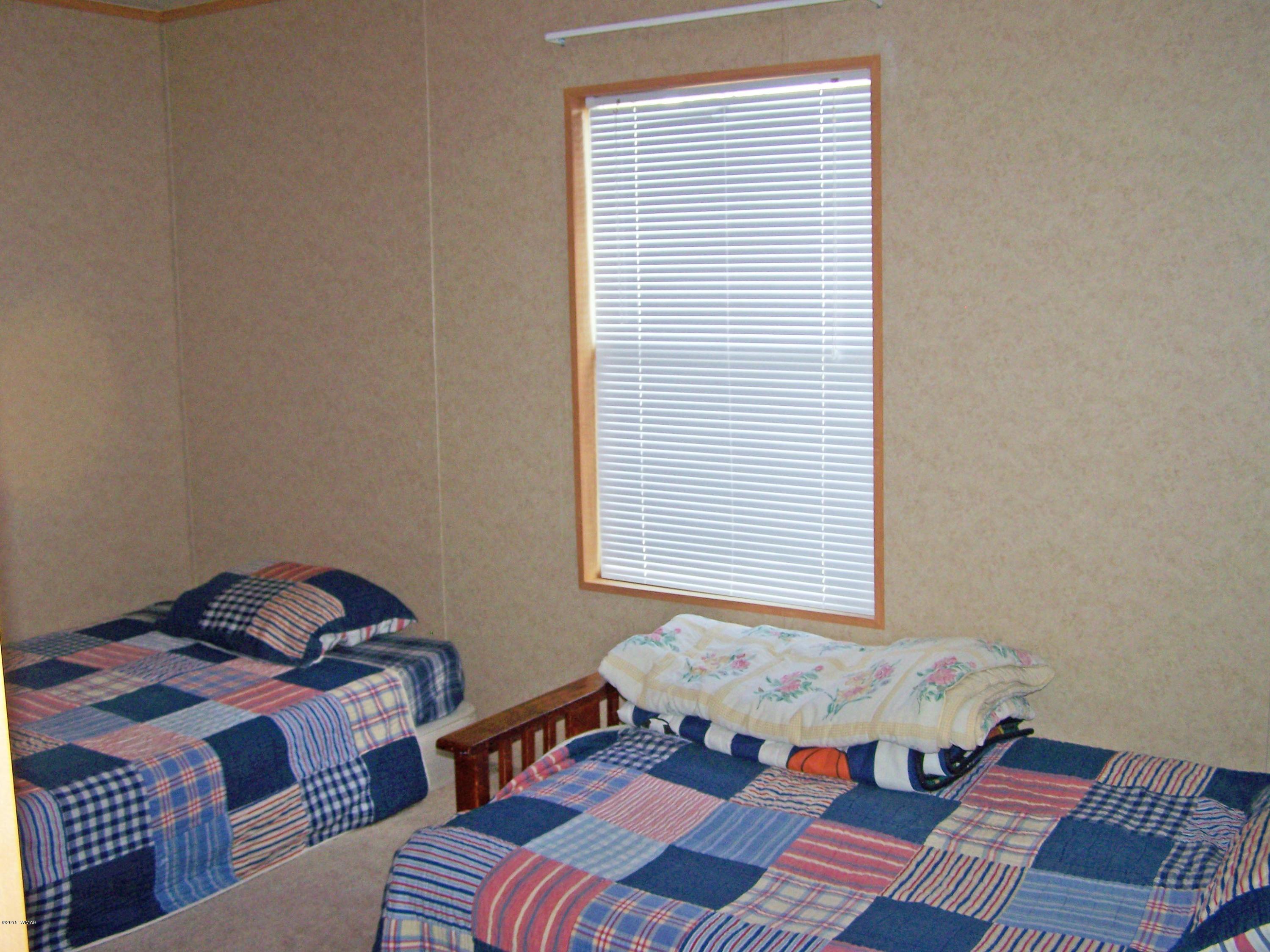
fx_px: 1394
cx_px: 635
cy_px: 476
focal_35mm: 38
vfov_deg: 37.7
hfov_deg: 49.0
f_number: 2.8
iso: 80
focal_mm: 6.3
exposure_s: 1/60
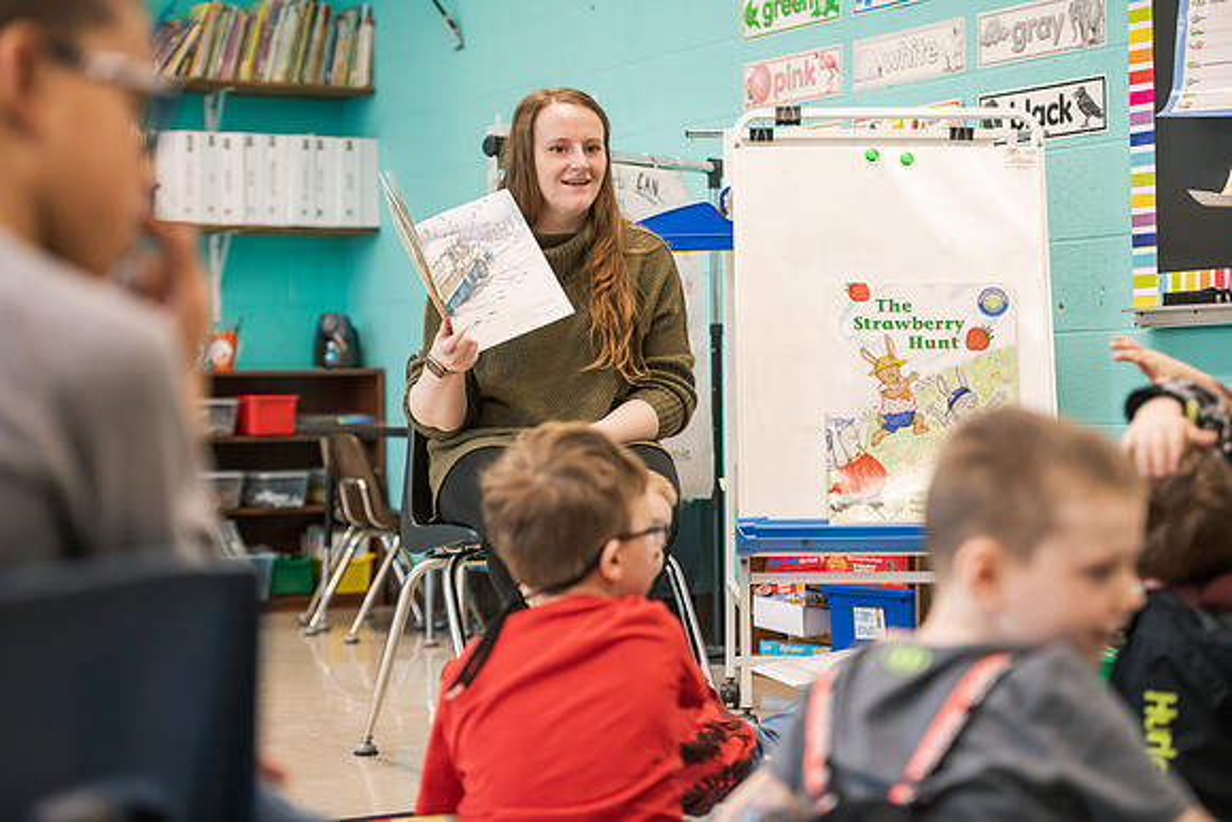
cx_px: 616
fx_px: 2807
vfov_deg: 16.7
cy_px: 411
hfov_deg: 24.8
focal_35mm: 82
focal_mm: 82
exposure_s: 1/160
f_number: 3.2
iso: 1600
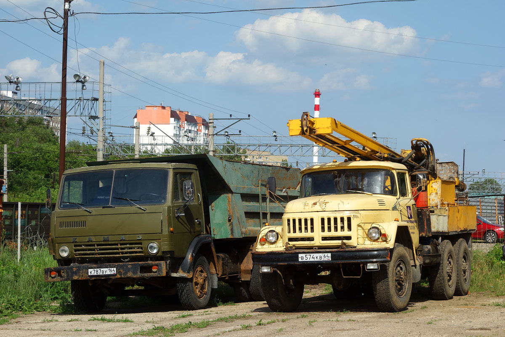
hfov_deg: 22.9
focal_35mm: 89
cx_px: 252
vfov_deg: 15.4
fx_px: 1248
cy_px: 168
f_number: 7.1
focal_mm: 33.2
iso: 125
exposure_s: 1/500
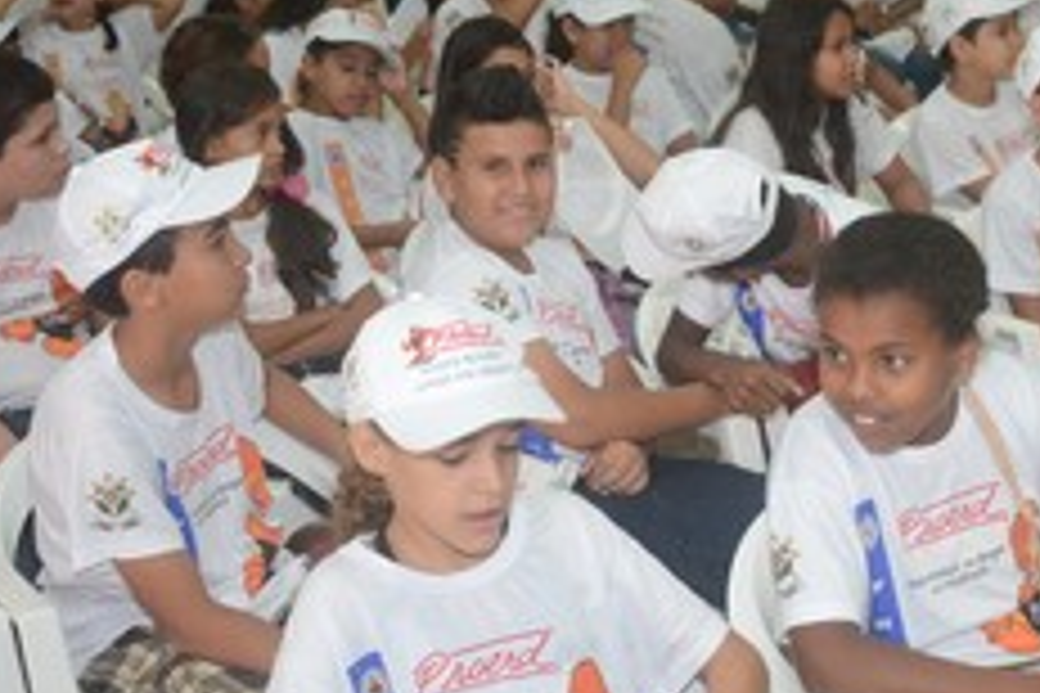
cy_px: 274
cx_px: 950
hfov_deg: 25.7
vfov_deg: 17.9
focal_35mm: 76
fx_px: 2195
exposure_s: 1/100
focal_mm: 26
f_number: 3.8
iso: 1600
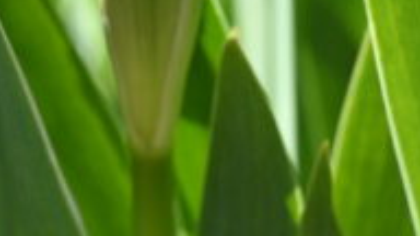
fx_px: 5112
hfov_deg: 4.7
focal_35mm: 459
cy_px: -273
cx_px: 31
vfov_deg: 2.6
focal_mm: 70
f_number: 5.6
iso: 100
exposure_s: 1/250
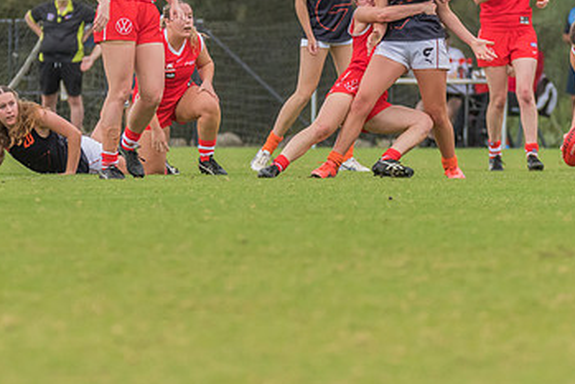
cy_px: 1
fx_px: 12415
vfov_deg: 1.8
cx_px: 319
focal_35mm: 777
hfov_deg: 2.7
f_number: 5.6
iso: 900
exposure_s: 1/1250
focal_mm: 280
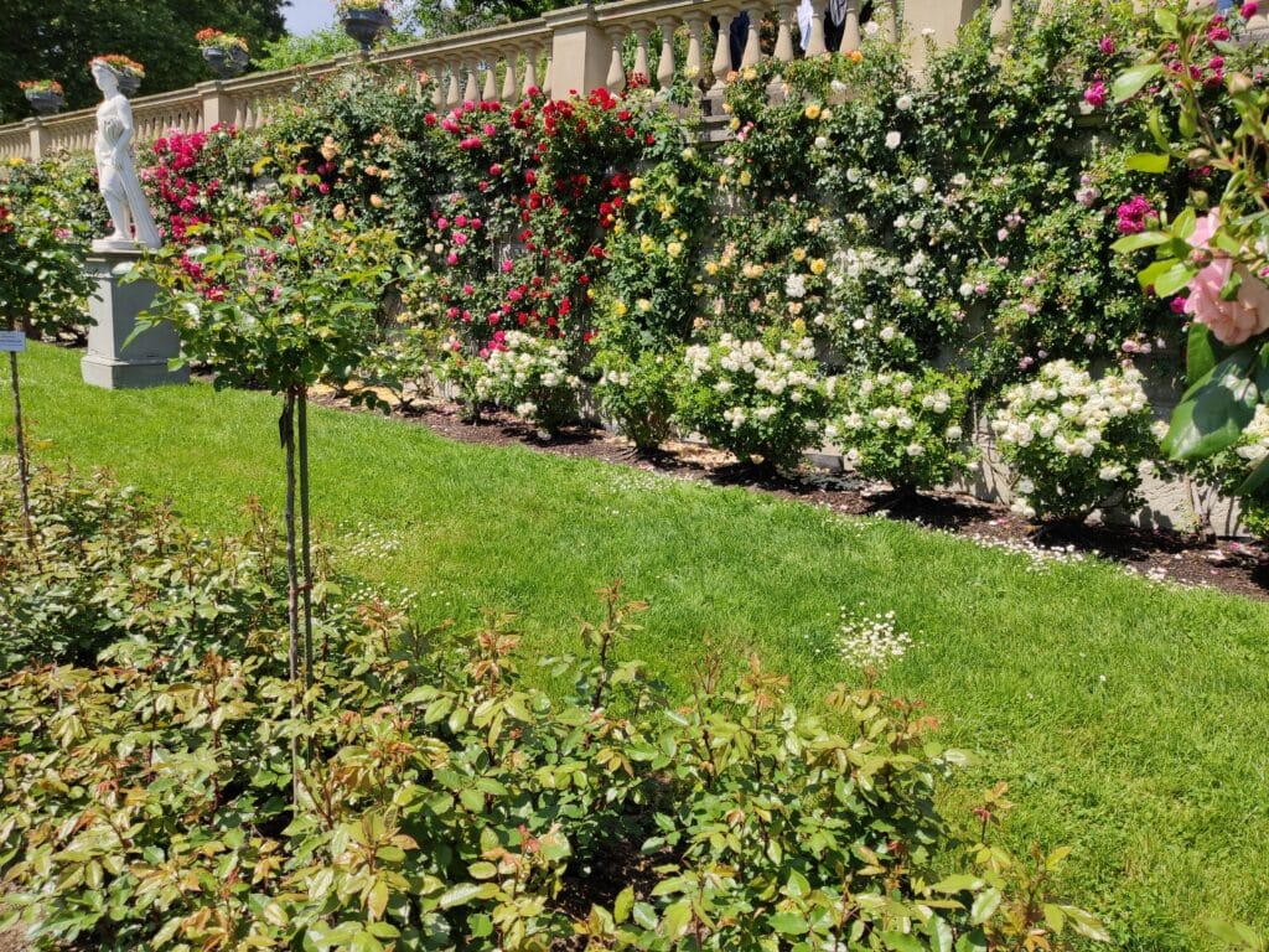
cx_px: 634
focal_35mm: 26
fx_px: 953
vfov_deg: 53.1
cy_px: 476
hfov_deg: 67.3
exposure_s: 1/2409
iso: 112
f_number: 1.75
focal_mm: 4.75
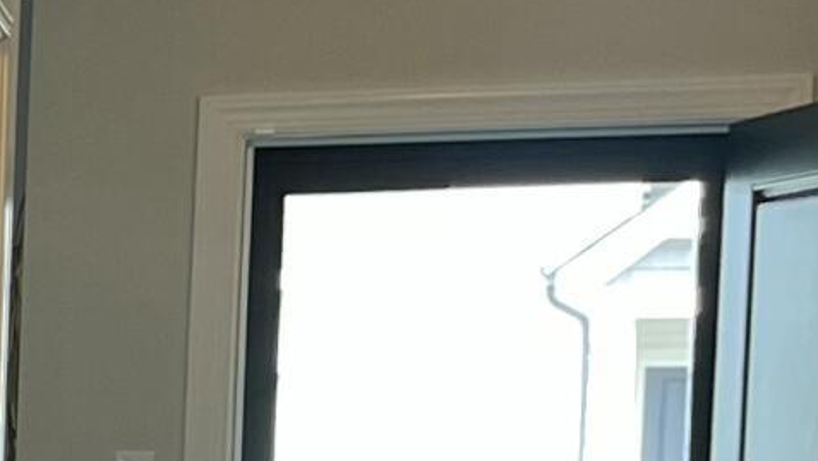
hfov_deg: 9.5
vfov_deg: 6.7
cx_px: -1622
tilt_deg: -4.6
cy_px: 740
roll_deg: +0.3
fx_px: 3863
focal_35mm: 178
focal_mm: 5.1
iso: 80
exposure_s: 1/120
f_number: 1.6
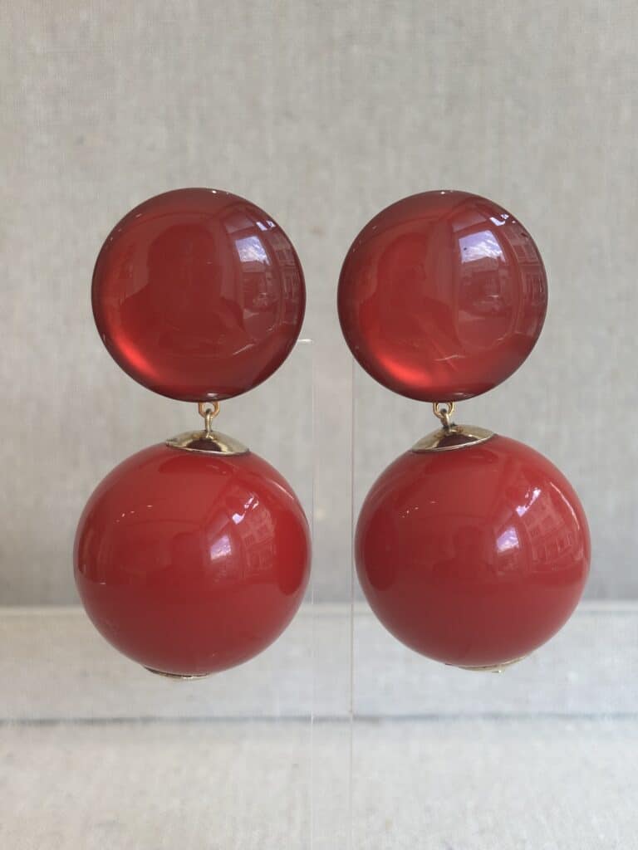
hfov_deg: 28.0
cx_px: 319
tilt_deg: -9.3
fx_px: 1278
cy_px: 425
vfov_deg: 36.8
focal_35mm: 52
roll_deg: -0.1
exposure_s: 1/223
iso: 32
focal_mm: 5.96
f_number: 1.6
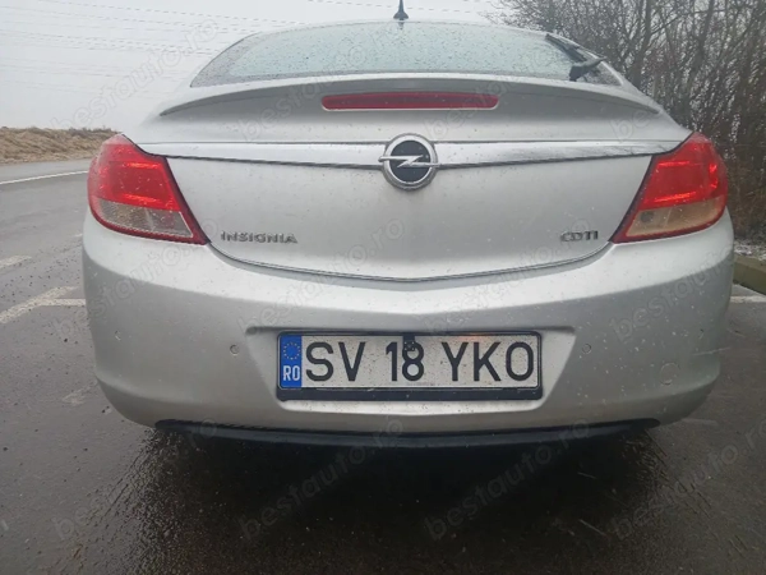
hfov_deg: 67.3
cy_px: 288
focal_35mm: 26
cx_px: 383
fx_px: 575
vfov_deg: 53.1
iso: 20
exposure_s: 1/50.3
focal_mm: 3.98
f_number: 1.8
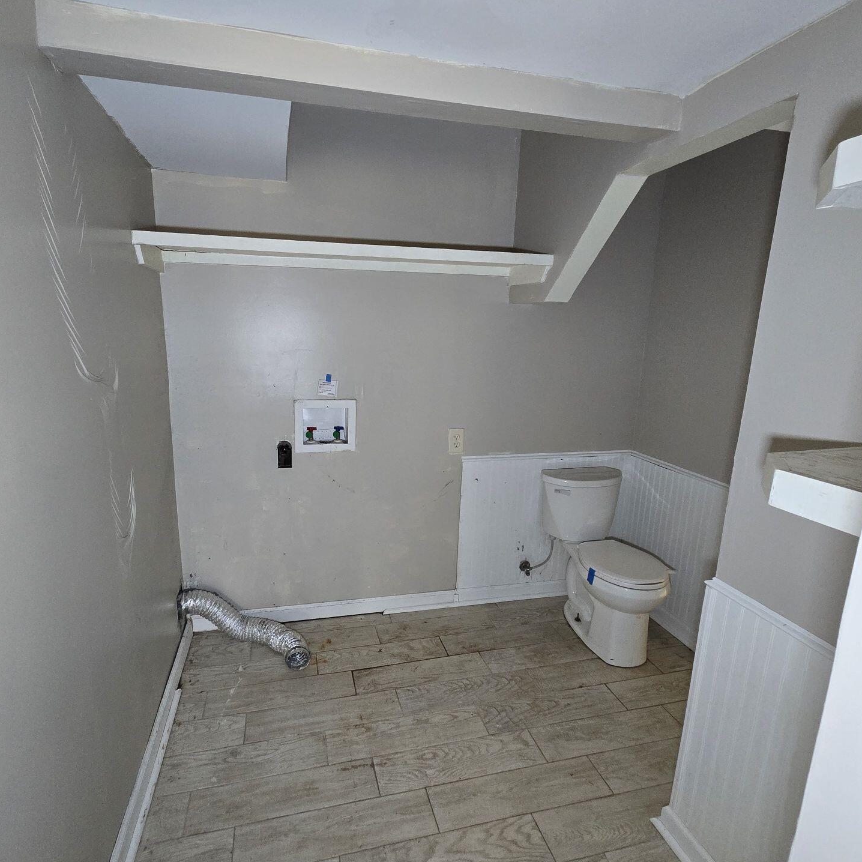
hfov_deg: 87.2
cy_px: 430
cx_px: 395
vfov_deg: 87.4
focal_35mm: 16
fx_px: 451
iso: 500
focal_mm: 2.2
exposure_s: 1/60
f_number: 2.2
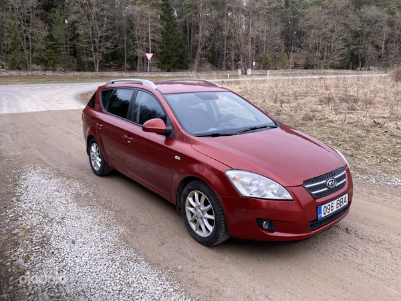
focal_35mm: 26
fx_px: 301
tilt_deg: -13.4
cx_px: 200
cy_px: 150
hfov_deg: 67.3
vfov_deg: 53.1
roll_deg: -0.2
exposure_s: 1/106
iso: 125
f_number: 1.8
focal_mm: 4.25
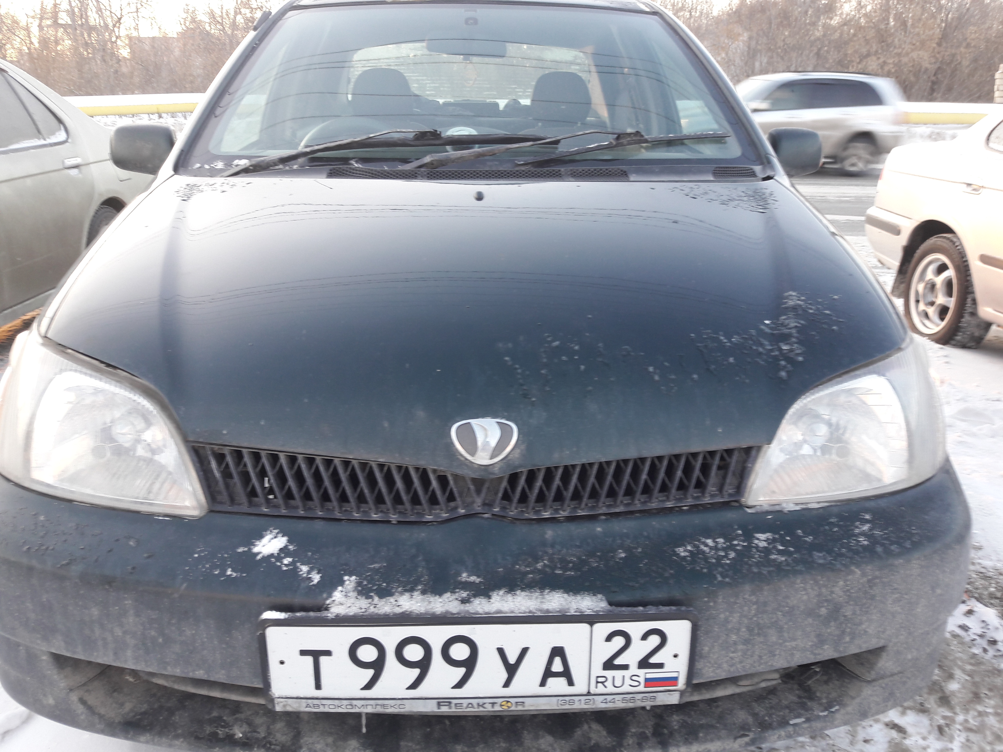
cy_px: 376
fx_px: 811
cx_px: 502
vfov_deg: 49.7
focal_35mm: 28
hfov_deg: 63.4
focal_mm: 3.7
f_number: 1.9
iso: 40
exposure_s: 1/33
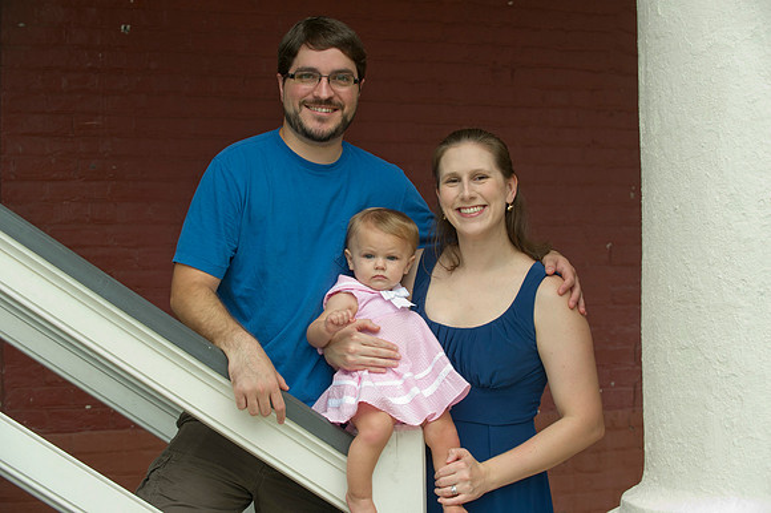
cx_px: 386
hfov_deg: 25.4
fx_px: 1712
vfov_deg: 17.0
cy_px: 256
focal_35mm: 80
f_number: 5
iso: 400
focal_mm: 80
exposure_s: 1/125
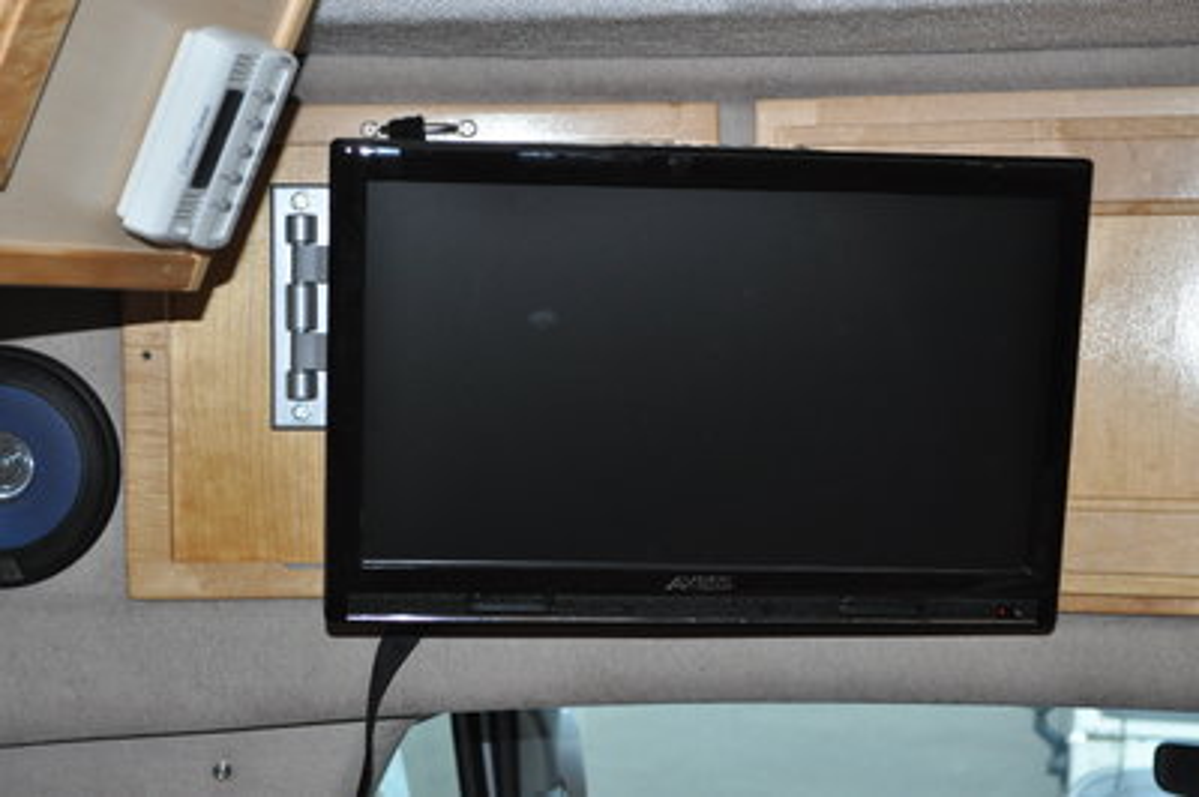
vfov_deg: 18.9
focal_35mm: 72
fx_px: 2396
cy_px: 398
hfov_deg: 28.1
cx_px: 600
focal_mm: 48
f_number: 5.6
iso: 800
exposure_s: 1/60
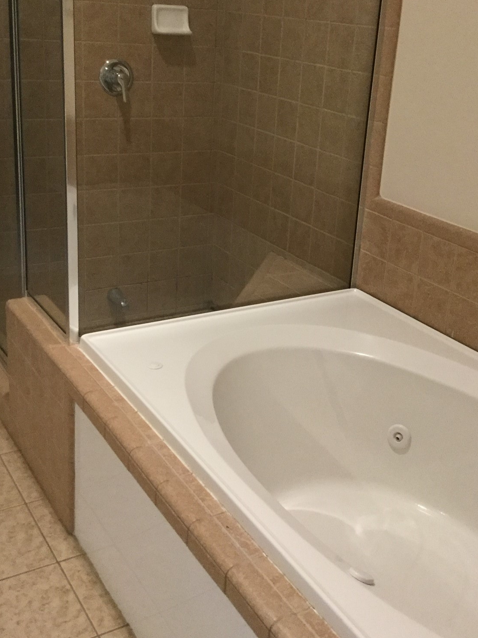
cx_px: 260
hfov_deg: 33.6
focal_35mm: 43
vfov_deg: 43.7
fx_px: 792
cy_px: 260
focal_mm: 3.3
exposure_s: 1/30
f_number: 2.4
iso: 160
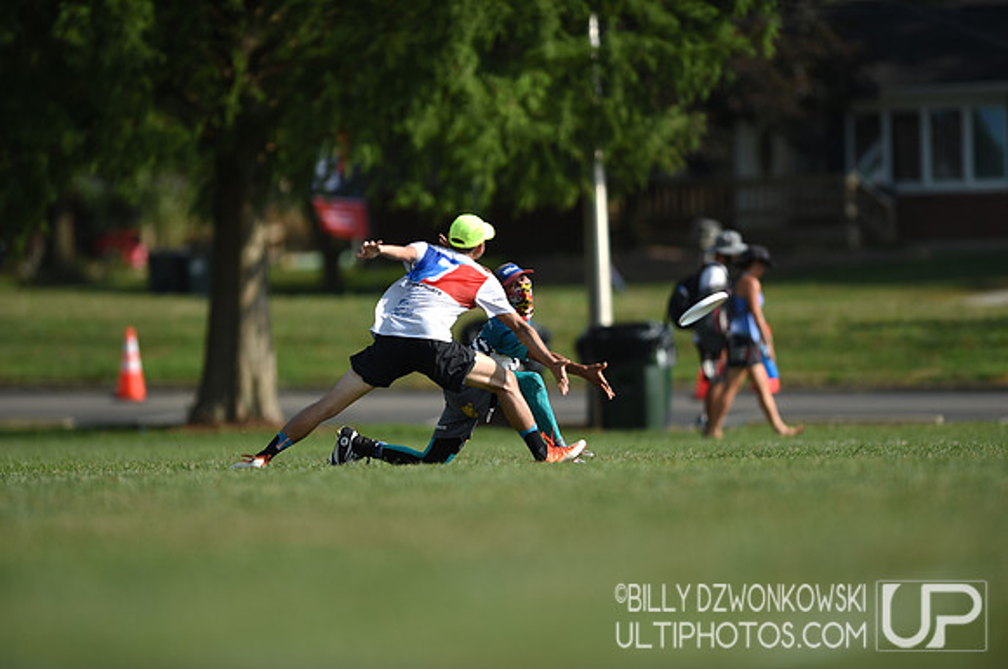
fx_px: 11184
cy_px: 334
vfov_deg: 3.4
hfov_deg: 5.2
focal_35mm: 400
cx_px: 504
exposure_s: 1/1000
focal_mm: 400
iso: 50
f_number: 2.8
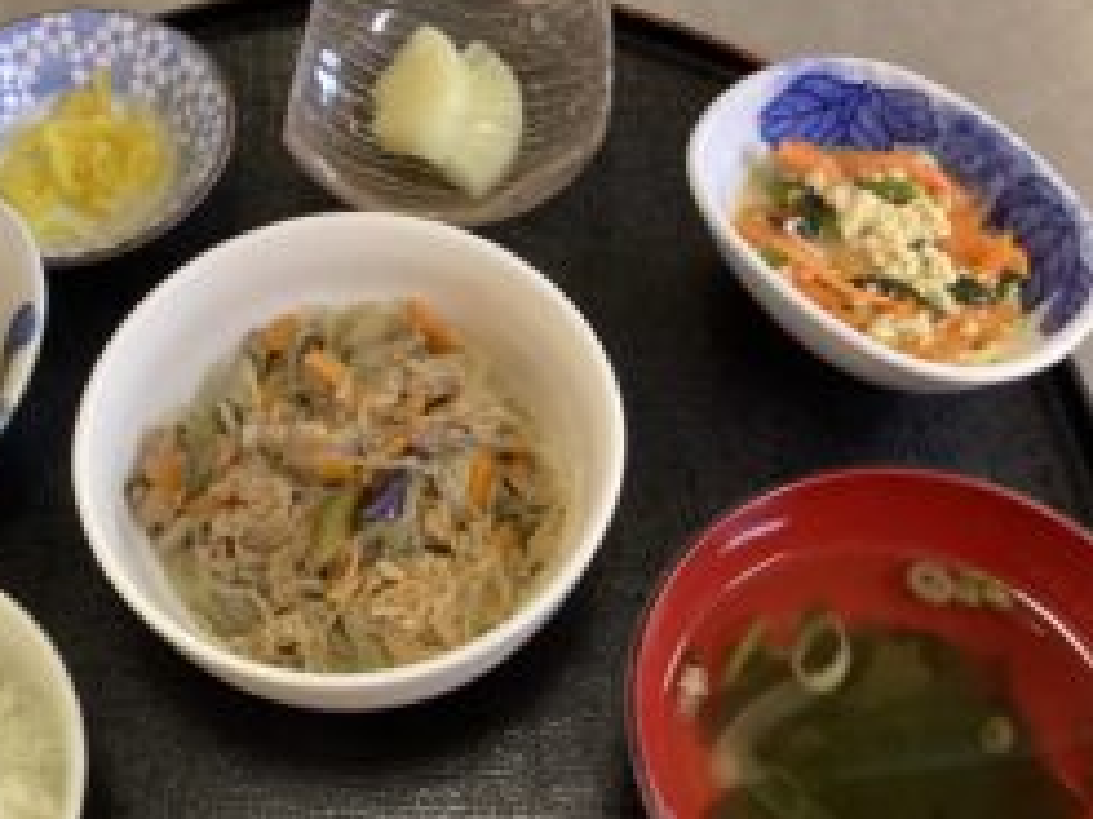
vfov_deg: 30.8
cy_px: 489
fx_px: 1483
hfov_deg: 40.0
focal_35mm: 47
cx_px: 374
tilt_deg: -62.0
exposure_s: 1/40
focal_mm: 3.3
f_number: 2.4
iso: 320
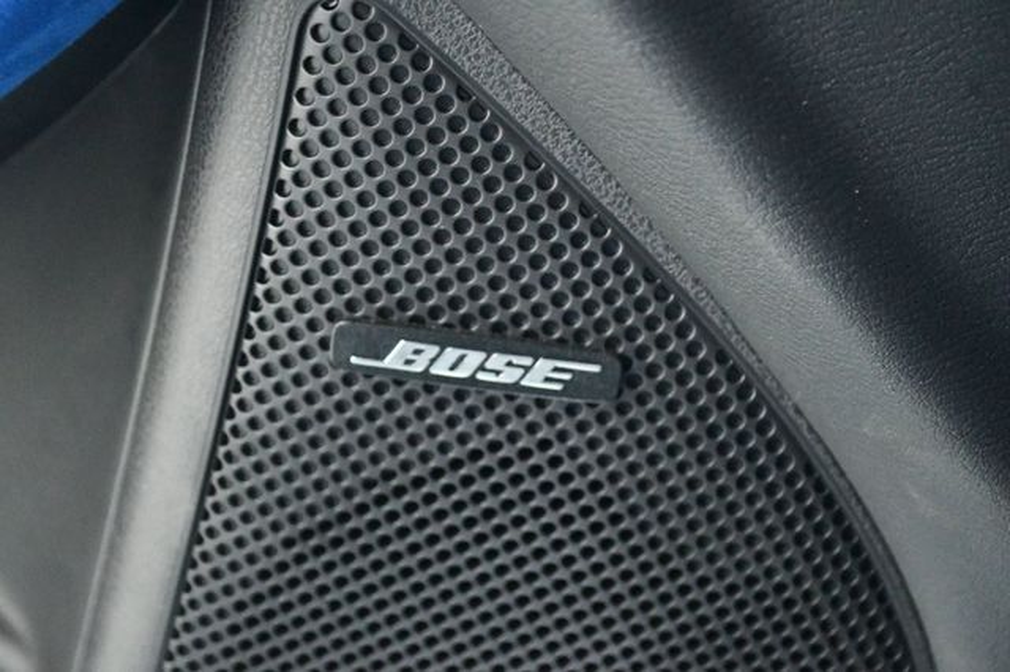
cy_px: 336
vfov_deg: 20.3
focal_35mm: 67
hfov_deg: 30.1
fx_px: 1879
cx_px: 505
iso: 12800
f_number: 5.3
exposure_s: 1/30
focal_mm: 45
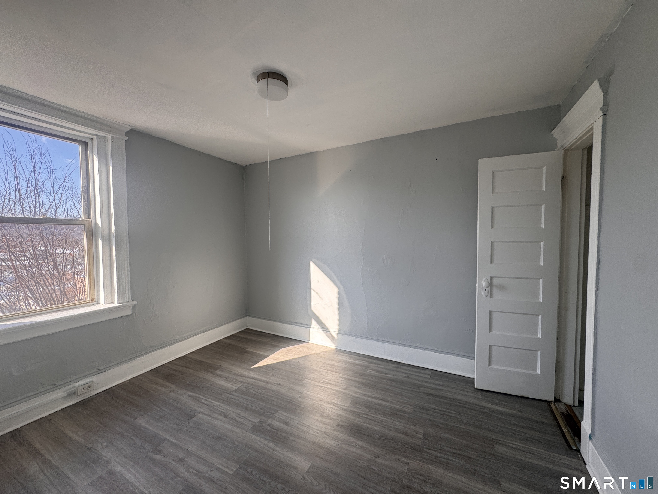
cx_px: 329
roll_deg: +0.8
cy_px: 247
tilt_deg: -2.0
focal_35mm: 14
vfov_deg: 85.7
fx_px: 266
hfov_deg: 102.1
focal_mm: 2.22
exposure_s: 1/224
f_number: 2.2
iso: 40
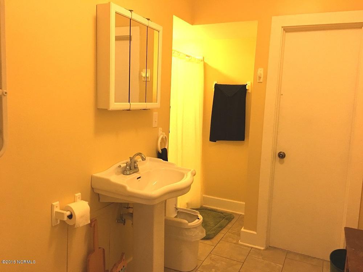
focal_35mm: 29
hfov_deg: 61.7
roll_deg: -2.0
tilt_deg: -6.2
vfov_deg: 48.2
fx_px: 304
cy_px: 136
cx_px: 182
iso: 100
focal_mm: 4.15
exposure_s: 1/15
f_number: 2.2
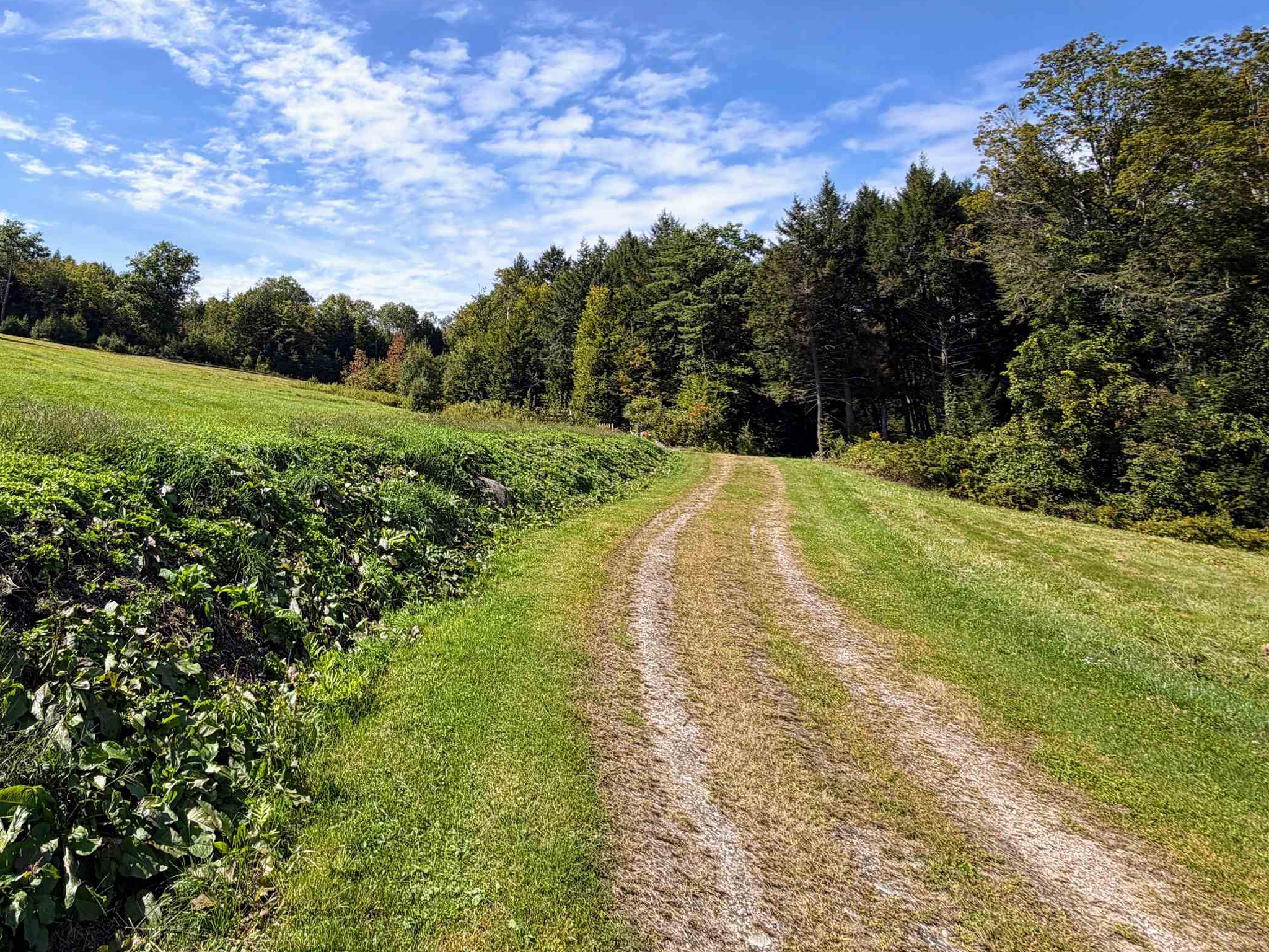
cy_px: 293
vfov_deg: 61.4
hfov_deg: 74.3
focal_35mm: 21
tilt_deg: +11.0
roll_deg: -3.6
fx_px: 770
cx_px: 345
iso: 20
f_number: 2.2
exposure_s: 1/876
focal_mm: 2.22
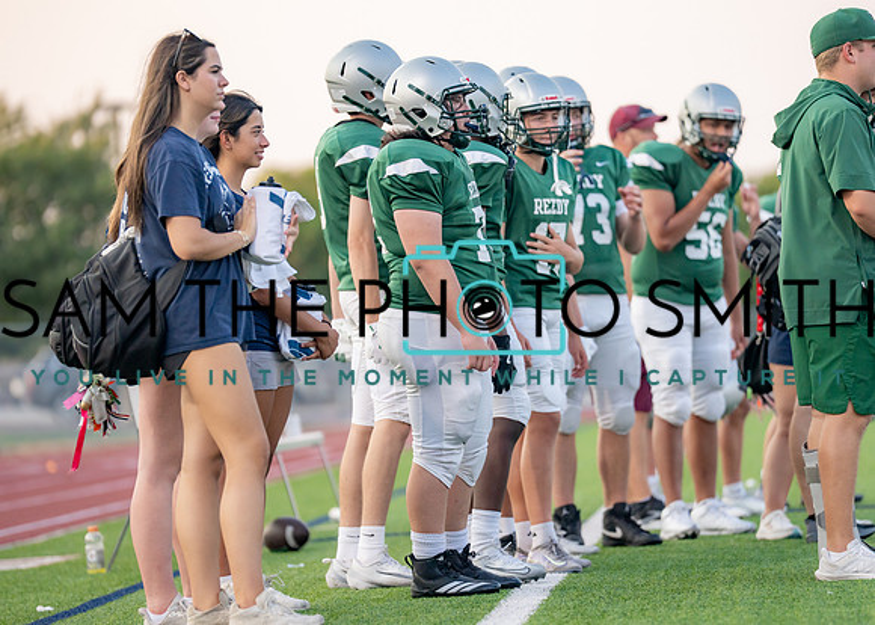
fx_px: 5699
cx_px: 465
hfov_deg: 8.8
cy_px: 309
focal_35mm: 229
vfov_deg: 6.3
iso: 320
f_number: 2.8
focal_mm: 200
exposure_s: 1/1250
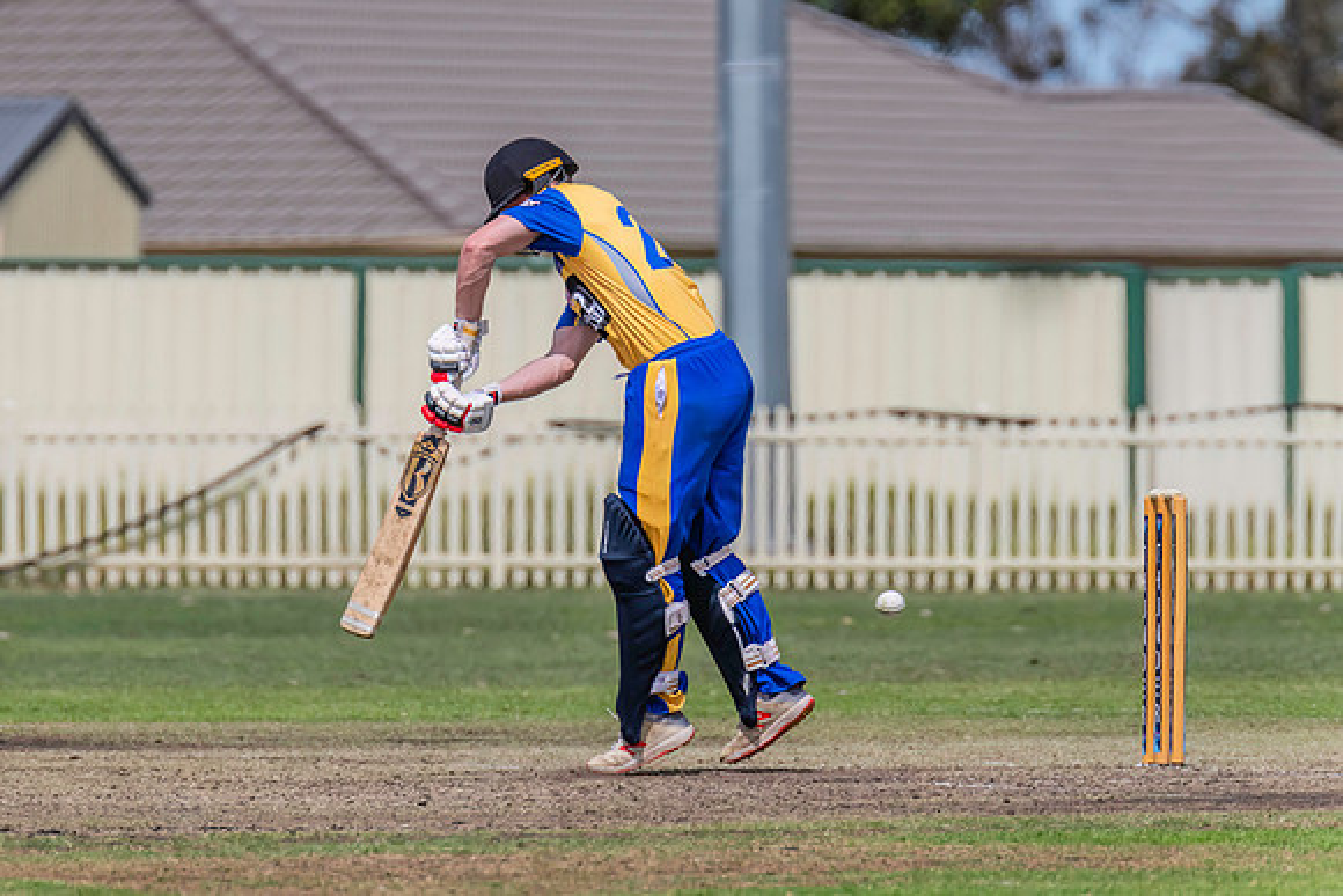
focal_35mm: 671
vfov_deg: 2.1
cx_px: 596
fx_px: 25025
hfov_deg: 3.1
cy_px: 400
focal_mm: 600
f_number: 9
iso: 800
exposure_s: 1/2500
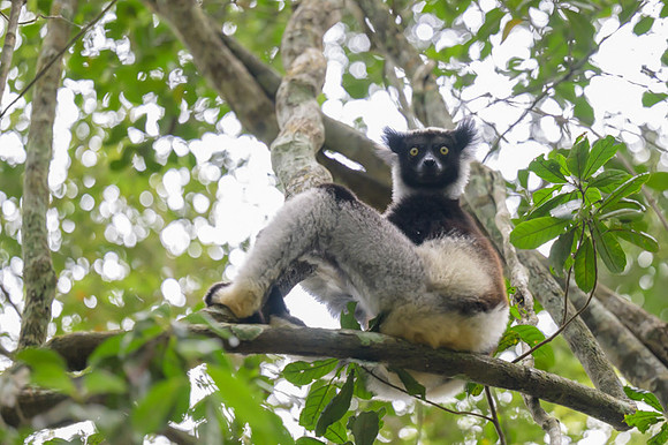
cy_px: 176
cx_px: 372
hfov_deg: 16.3
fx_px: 2333
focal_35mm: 126
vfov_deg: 10.9
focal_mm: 104
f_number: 2.8
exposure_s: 1/1000
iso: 2500
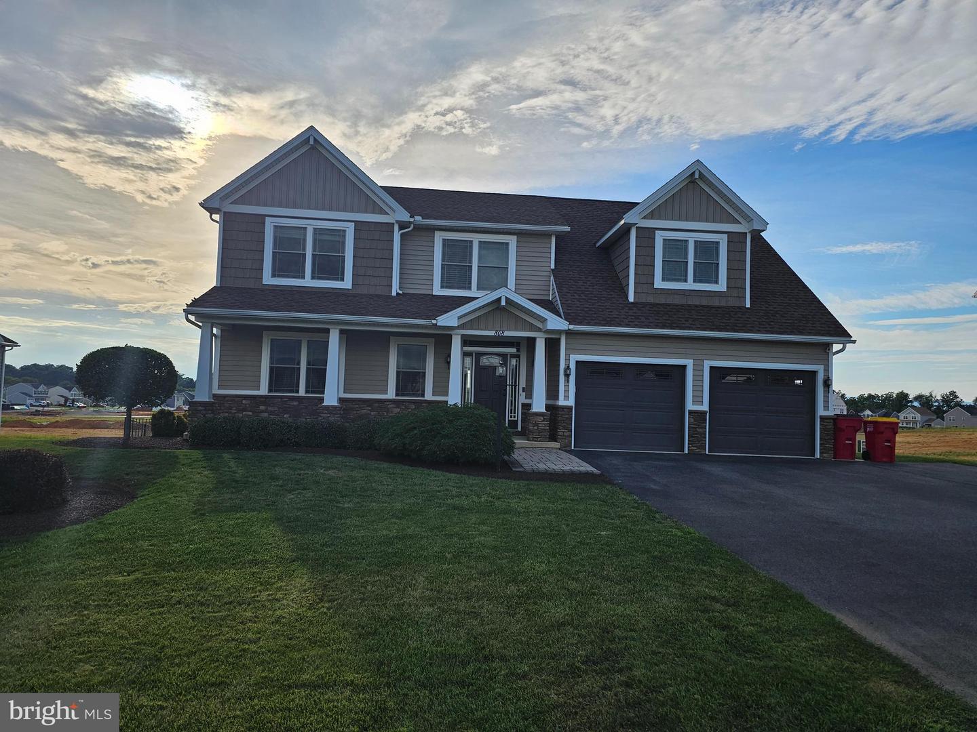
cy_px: 366
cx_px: 488
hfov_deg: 73.9
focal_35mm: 23
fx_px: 649
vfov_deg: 58.9
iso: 25
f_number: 1.7
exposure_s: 1/2000
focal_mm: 6.3
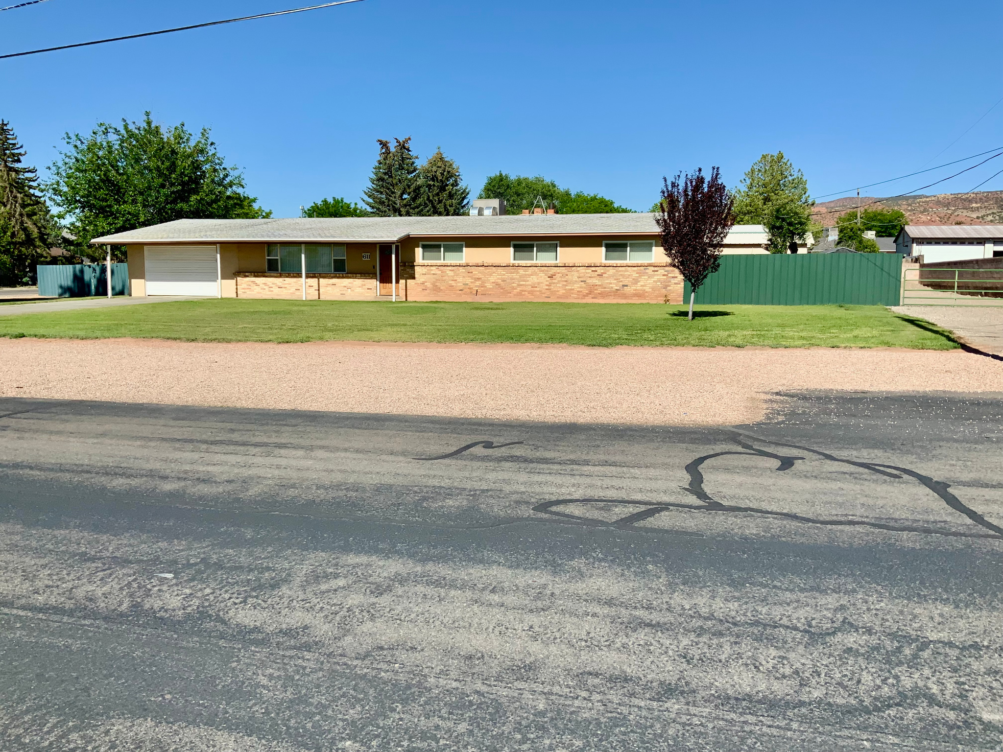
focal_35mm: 29
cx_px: 502
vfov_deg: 48.2
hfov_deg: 61.7
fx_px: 840
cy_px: 376
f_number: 1.8
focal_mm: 3
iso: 16
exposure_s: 1/2801
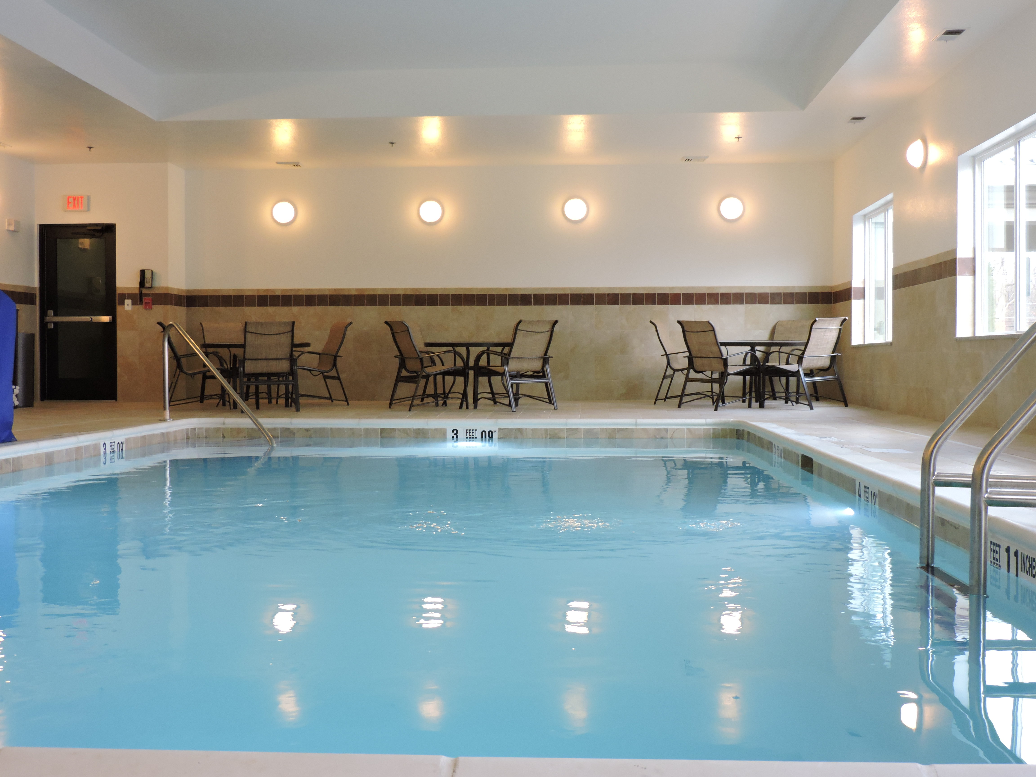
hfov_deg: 46.8
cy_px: 388
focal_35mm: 40
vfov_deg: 36.0
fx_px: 1197
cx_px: 518
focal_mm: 7.1
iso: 280
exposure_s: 1/50
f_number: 3.3
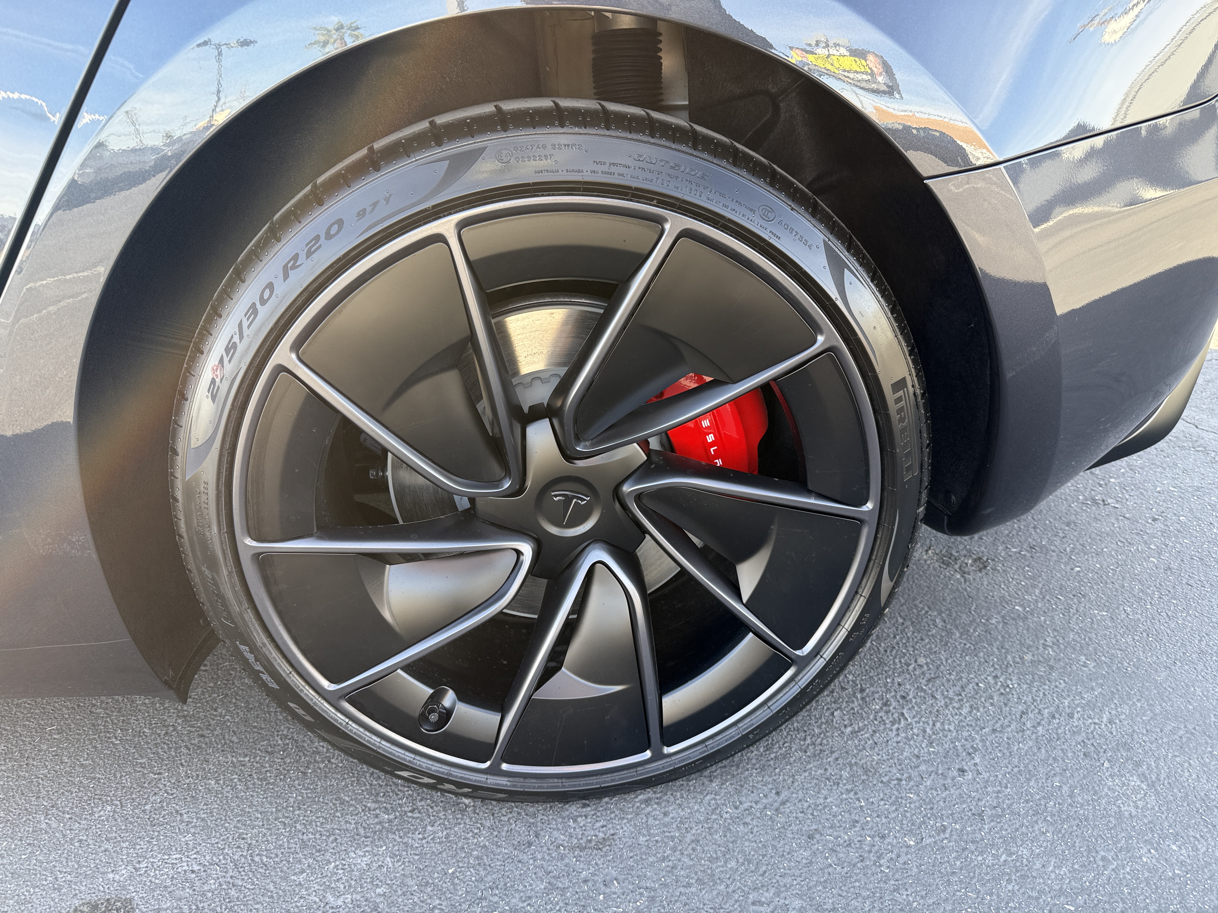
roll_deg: +5.3
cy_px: 456
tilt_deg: -23.5
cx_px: 609
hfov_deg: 71.6
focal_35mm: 24
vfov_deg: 56.8
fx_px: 844
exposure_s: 1/165
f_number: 1.78
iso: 100
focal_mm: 6.76
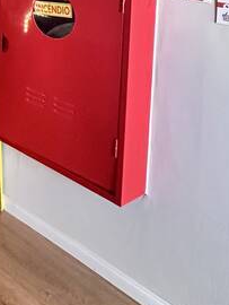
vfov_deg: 29.1
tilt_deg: -2.2
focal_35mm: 56
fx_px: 493
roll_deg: -1.7
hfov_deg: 20.1
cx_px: -166
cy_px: -71
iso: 250
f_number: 2.2
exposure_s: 1/60
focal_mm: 2.22
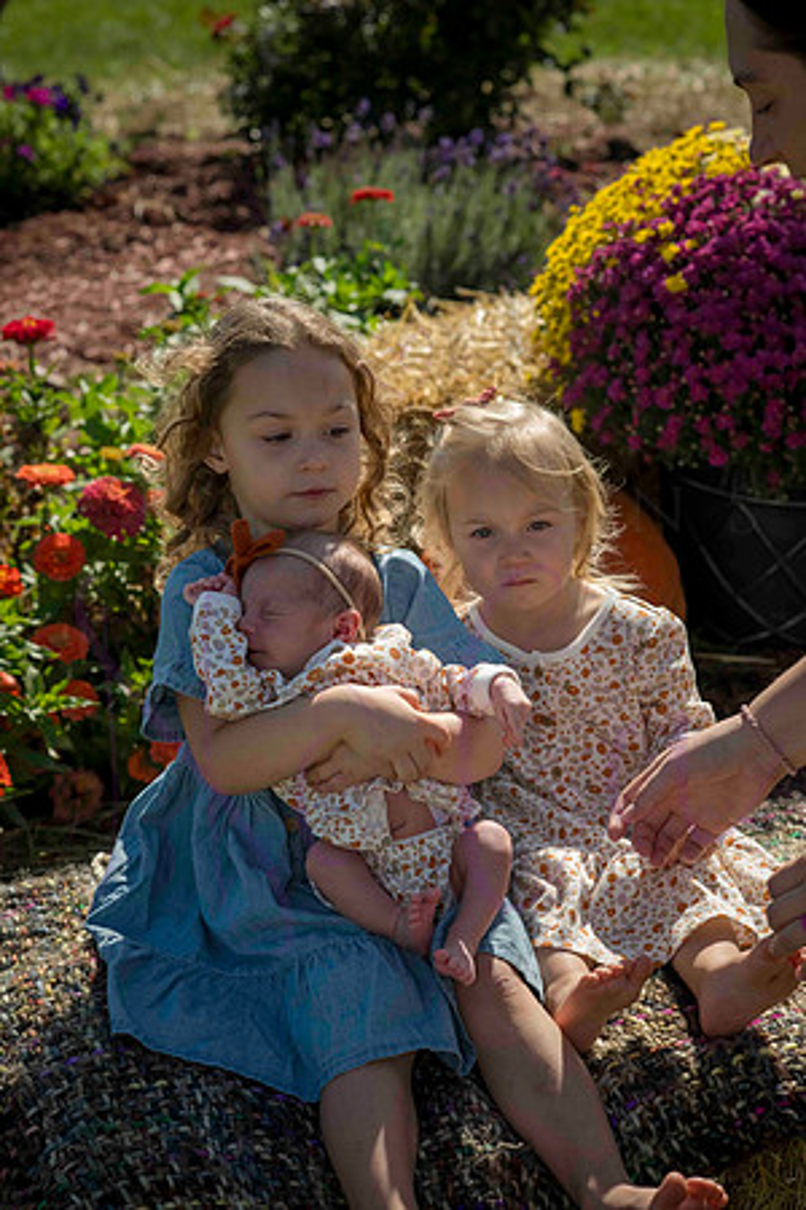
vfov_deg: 23.9
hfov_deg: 16.1
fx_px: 2854
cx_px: 403
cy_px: 605
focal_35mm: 85
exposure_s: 1/1250
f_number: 7.1
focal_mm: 85
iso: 400
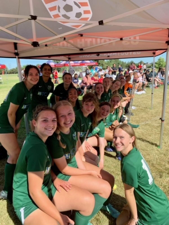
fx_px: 169
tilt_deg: -12.6
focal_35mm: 26
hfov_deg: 53.1
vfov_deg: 67.3
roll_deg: +2.5
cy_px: 112
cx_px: 84
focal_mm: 4.25
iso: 25
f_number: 1.8
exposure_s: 1/1205
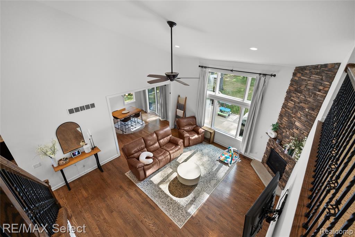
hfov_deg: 95.0
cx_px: 178
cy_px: 118
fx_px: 163
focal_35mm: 16
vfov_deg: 72.0
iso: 1600
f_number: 4
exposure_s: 1/125
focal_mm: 16.5
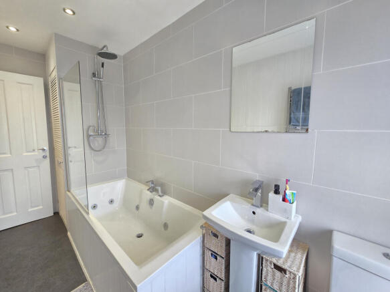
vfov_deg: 89.9
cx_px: 195
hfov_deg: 106.2
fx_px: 146
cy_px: 146
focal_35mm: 13
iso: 200
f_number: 2.2
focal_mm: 2.2
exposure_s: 1/50
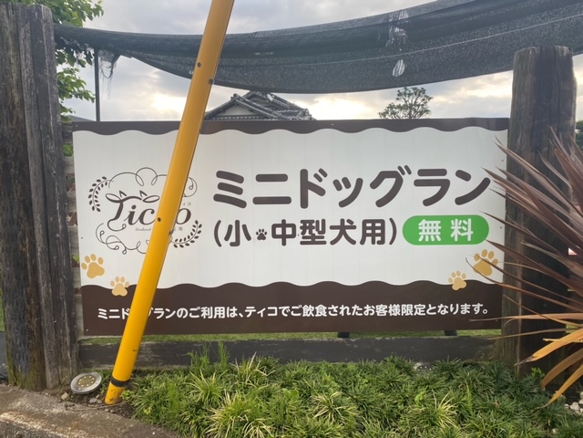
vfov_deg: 53.1
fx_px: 438
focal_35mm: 26
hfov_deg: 67.3
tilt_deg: -6.6
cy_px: 219
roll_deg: +0.3
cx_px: 292
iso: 32
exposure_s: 1/251
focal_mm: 4.25
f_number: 1.8
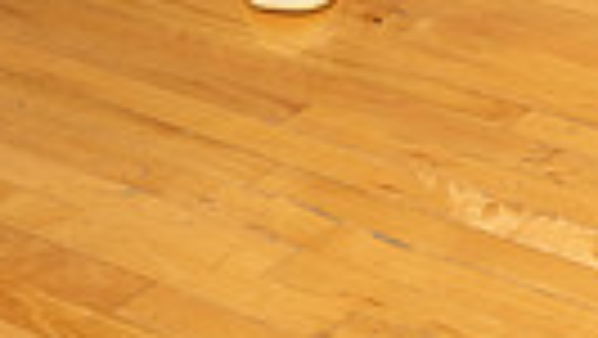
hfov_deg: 13.7
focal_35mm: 156
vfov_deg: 7.2
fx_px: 2475
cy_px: -572
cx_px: 508
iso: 320
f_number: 6.3
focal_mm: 44
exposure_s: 1/320
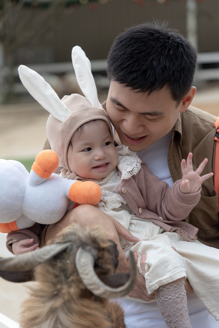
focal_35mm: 100
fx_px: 912
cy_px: 164
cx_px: 110
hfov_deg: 13.7
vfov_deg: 20.4
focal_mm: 100
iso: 500
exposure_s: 1/2500
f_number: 4
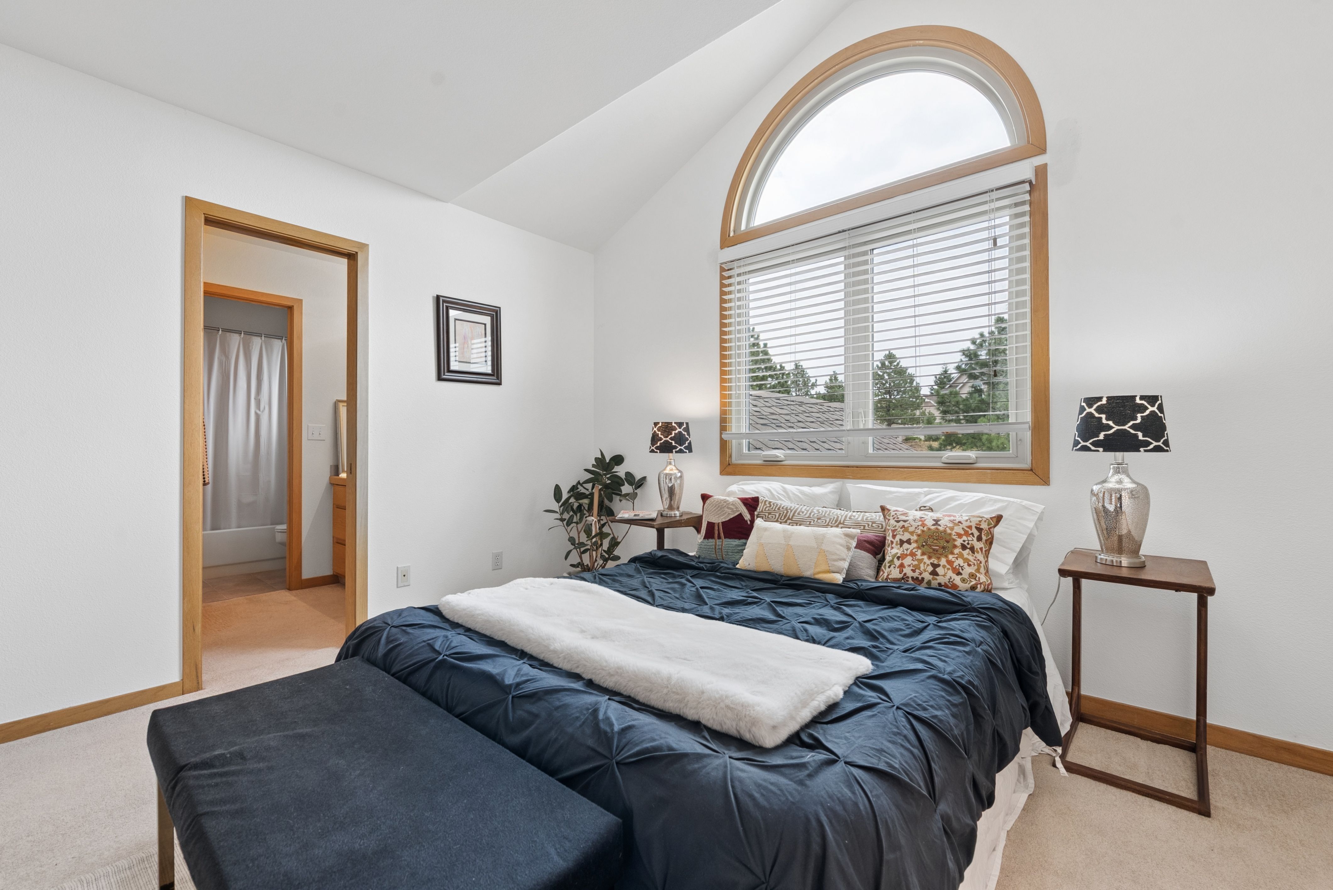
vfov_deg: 81.3
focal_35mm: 14
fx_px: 519
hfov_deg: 104.2
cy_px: 445
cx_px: 666
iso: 500
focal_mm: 14
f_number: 9
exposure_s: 1/50
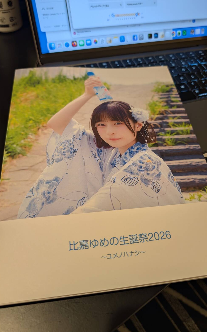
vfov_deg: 70.4
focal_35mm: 26
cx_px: 115
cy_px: 169
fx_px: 235
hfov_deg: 47.5
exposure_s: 1/33.3
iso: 39
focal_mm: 6.9
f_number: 1.68
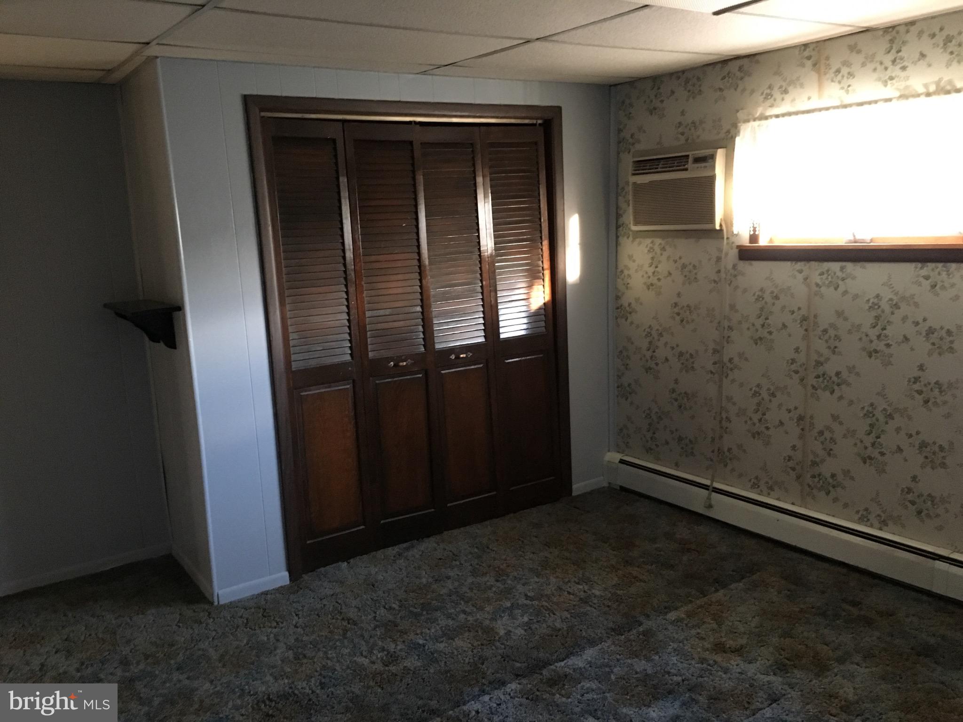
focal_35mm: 29
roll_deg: +2.7
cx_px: 482
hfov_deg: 61.7
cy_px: 361
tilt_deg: -7.5
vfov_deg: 48.2
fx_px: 807
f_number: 2.2
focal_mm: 4.15
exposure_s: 1/15
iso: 250
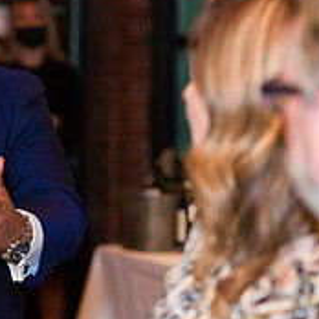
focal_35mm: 269
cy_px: 194
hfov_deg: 6.5
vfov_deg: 6.5
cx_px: 97
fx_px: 2805
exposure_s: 1/125
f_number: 3.2
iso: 1600
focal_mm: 95
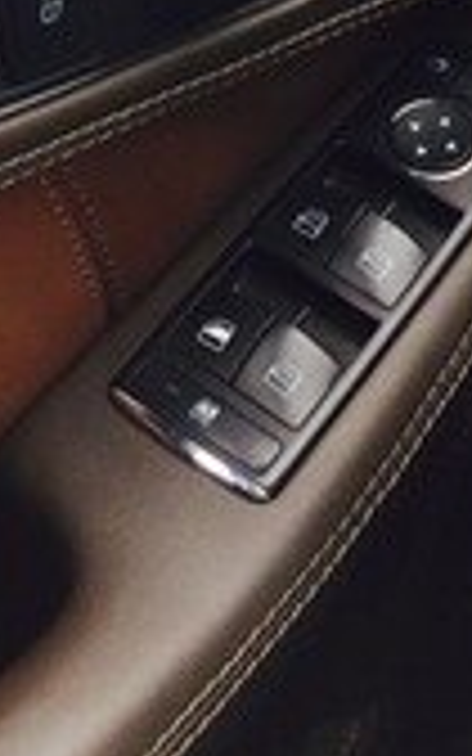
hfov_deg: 14.3
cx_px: 369
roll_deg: +2.7
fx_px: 1873
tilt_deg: -27.4
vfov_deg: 20.7
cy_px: -243
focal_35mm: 91
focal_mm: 4.15
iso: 32
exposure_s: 1/50
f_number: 2.2
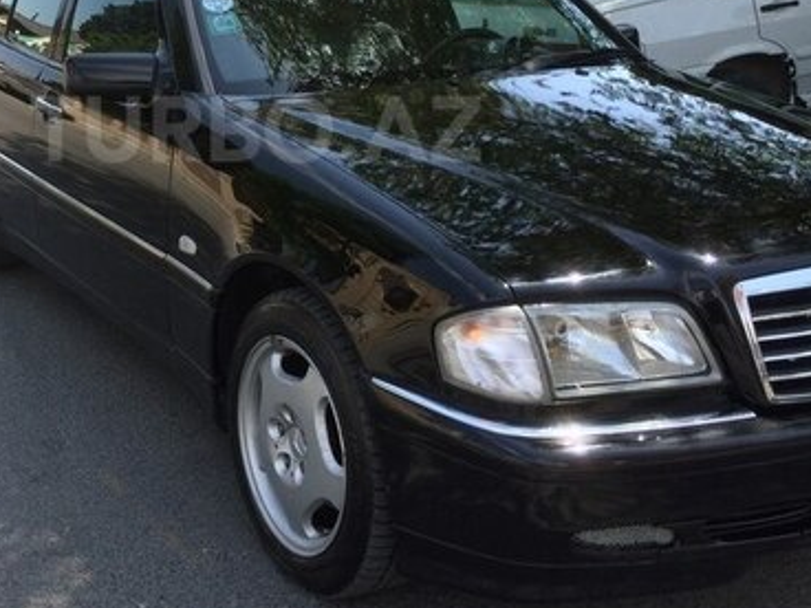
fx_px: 1218
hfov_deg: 36.4
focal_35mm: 52
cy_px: 129
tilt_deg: -12.1
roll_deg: -1.0
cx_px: 256
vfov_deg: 27.5
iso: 32
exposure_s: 1/892
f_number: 2.2
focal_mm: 4.15
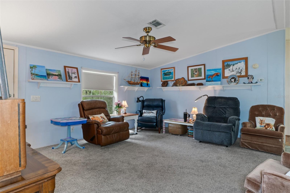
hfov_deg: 81.2
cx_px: 145
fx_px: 169
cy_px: 96
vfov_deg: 59.5
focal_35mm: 21
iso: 320
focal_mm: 14
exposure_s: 1.6
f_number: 8
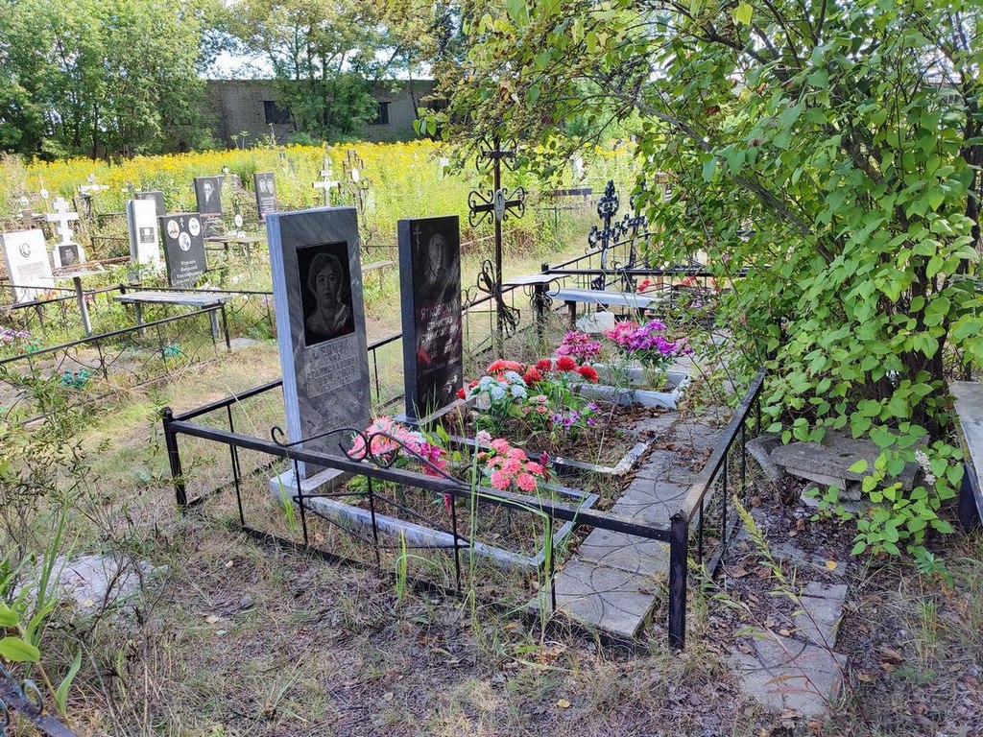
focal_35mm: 25
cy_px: 368
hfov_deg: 69.4
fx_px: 710
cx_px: 492
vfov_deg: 54.9
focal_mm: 6.04
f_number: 1.9
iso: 50
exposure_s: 1/122
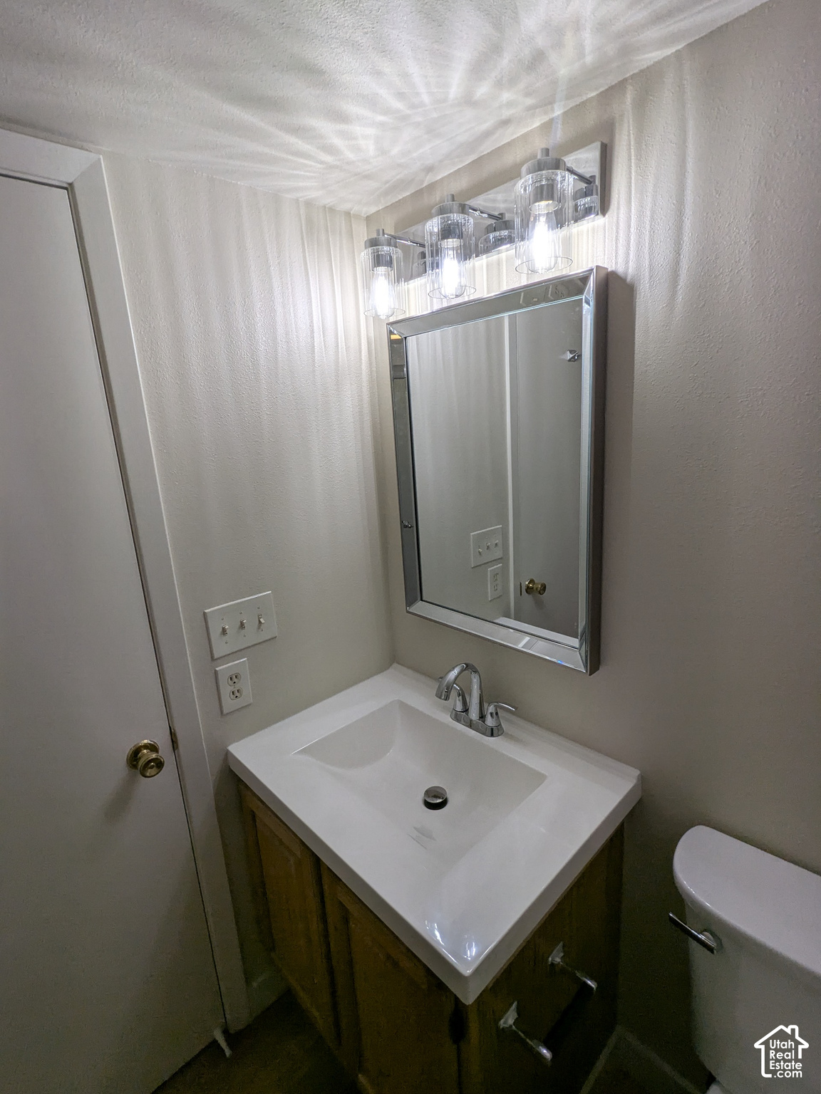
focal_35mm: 16
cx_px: 410
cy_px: 547
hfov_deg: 78.1
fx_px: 506
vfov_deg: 94.5
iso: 55
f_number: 2.2
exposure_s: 1/198
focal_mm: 2.35
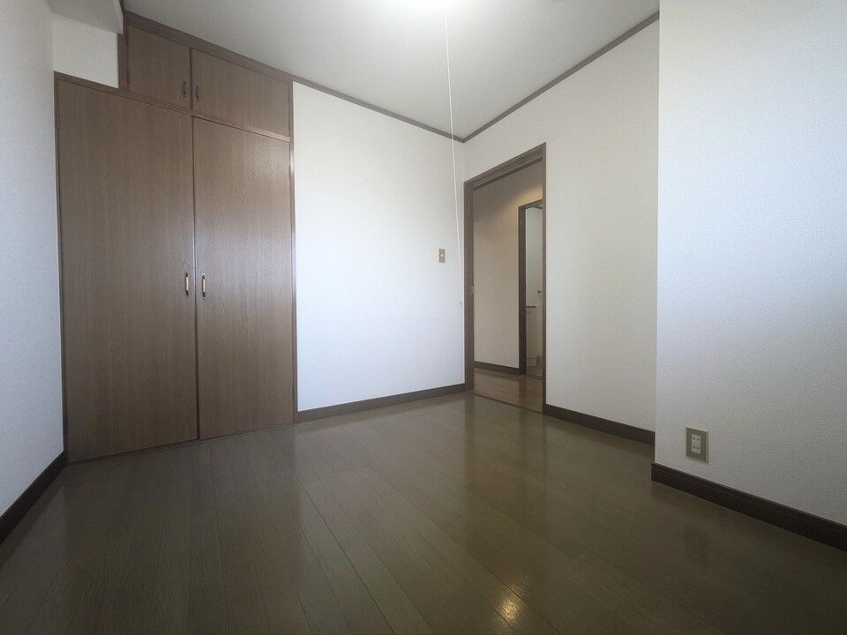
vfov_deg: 85.7
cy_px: 318
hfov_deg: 102.1
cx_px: 424
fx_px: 343
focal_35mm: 14
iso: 52
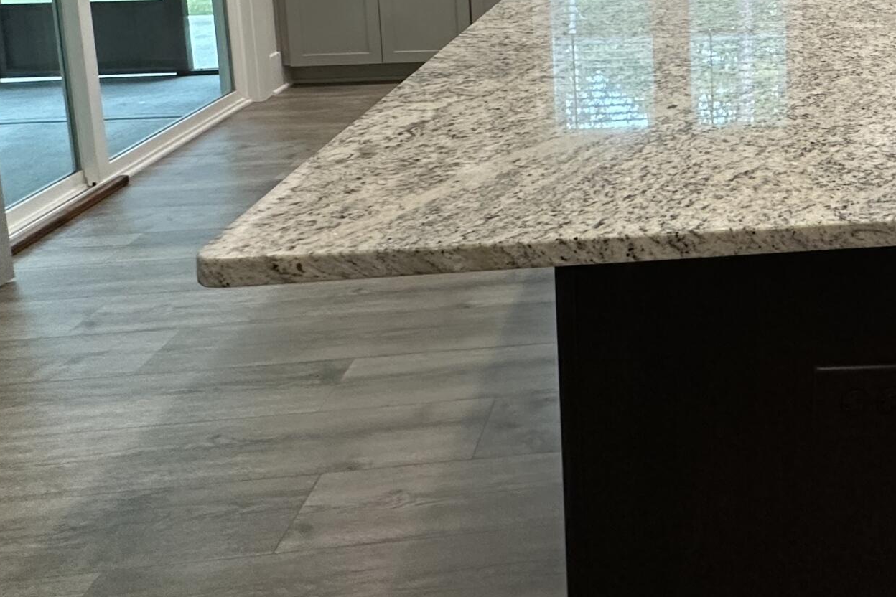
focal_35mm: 35
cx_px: 837
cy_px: -62
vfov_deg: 33.0
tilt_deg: -7.0
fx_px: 871
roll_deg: +0.1
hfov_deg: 47.7
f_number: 2.2
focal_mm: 2.22
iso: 250
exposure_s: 1/120
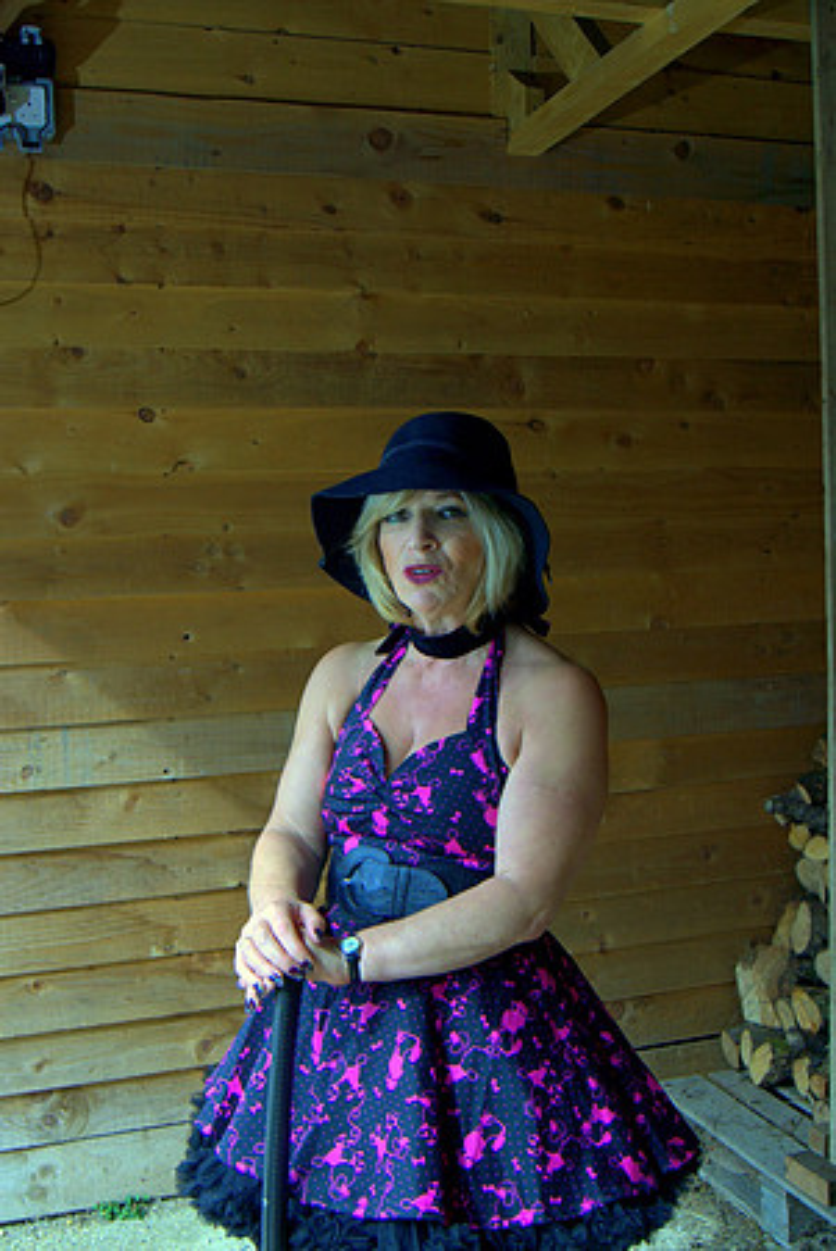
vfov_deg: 49.5
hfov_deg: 34.3
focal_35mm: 39
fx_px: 1355
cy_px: 626
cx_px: 418
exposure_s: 1/200
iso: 100
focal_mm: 26
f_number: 5
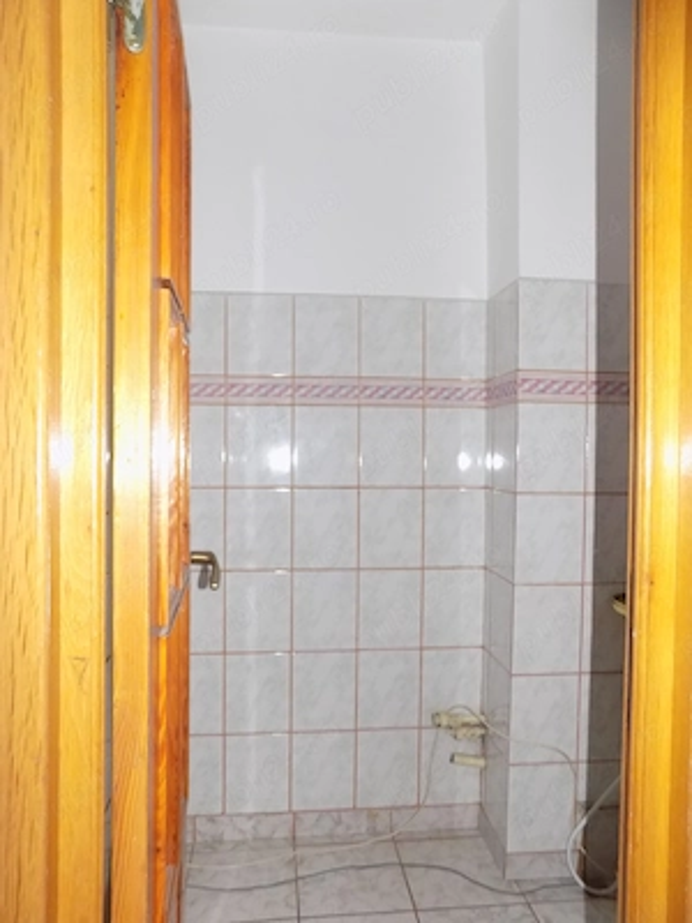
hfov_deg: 58.9
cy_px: 462
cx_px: 346
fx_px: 613
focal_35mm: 23
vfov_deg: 73.9
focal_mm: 4
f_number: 3.1
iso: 200
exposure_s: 1/30
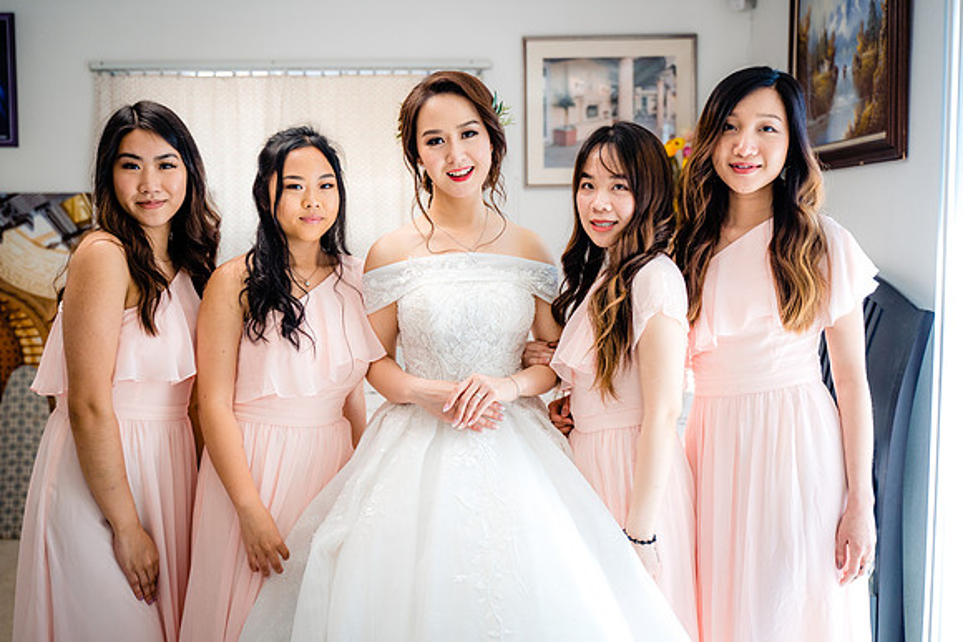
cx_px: 450
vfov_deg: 33.9
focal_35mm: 39
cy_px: 310
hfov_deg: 49.0
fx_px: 1055
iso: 500
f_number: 2.8
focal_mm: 37
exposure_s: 1/200
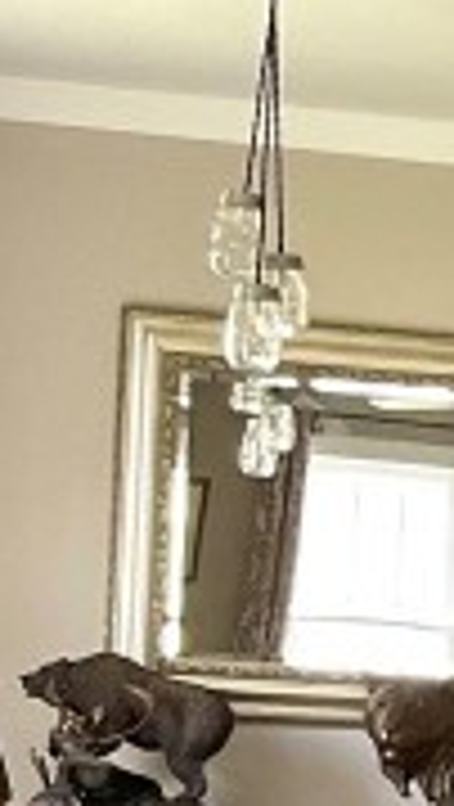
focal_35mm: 181
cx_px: 1569
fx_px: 3865
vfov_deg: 11.8
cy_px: 820
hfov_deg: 6.0
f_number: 1.8
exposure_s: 1/60
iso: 80
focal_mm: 3
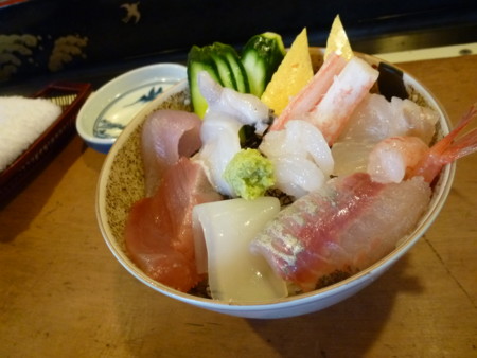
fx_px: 345
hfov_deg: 69.4
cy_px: 179
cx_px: 238
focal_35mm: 25
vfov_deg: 54.9
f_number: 2.8
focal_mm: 4.5
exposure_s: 1/20
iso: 400
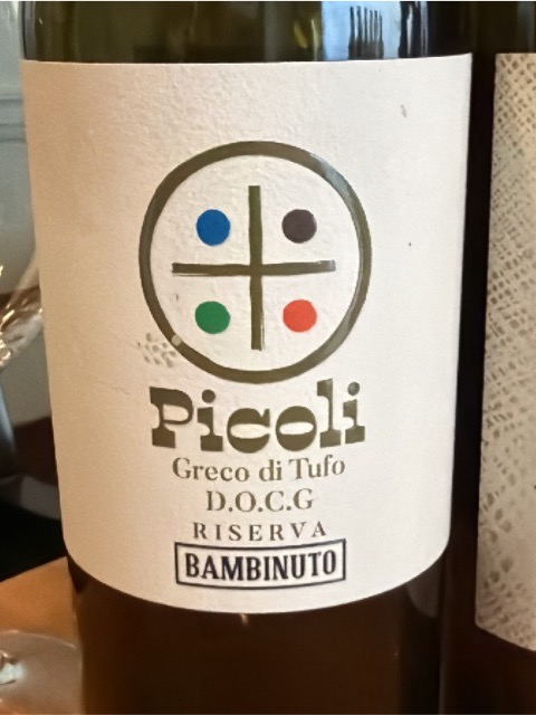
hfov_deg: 49.7
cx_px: 268
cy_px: 358
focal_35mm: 28
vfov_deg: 63.4
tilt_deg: -16.0
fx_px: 578
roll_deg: +0.4
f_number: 2.2
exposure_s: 1/120
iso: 1250
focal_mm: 2.22
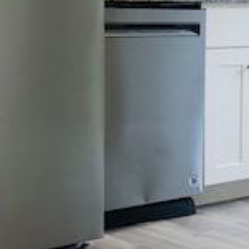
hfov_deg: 16.5
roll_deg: +0.1
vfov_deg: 16.6
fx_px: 855
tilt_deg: -2.4
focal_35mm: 105
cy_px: 89
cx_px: 167
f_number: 1.8
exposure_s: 1/30
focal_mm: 4
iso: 40
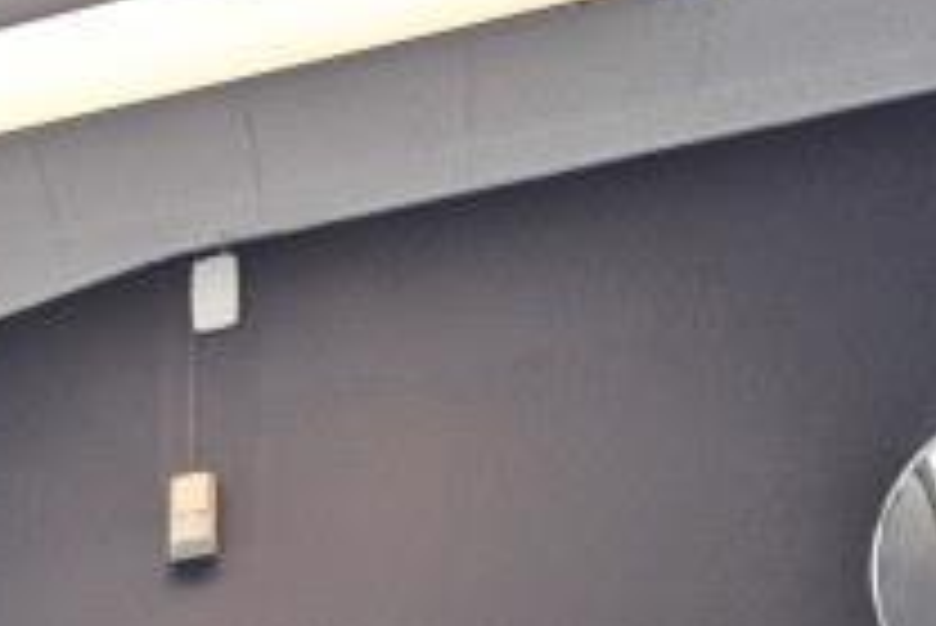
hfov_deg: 16.9
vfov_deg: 10.7
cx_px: -720
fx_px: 2628
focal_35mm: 101
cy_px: 1680
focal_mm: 14
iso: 200
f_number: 5.6
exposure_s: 1/125
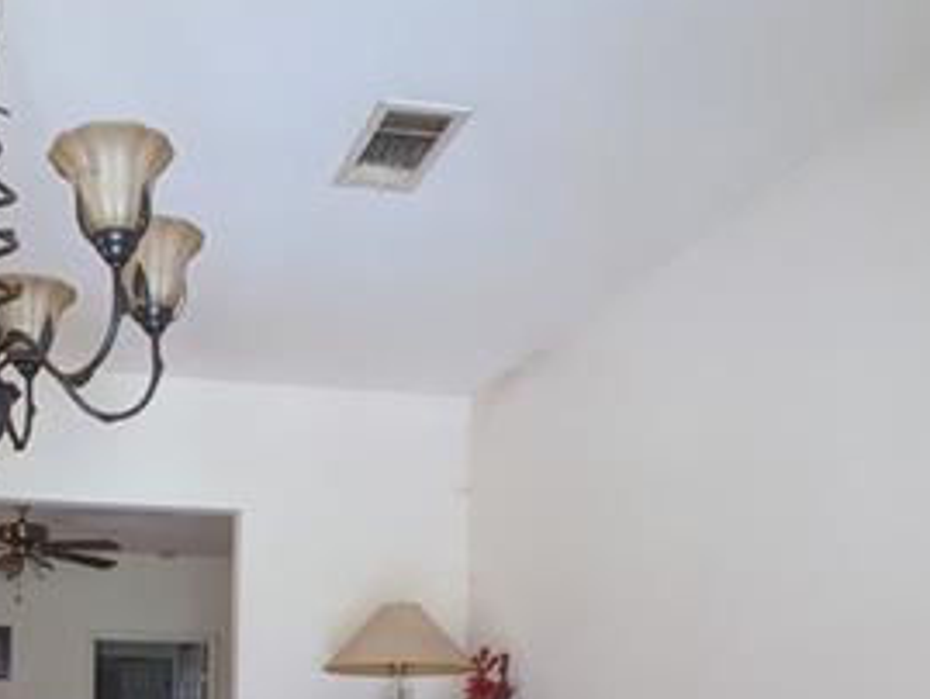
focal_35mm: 38
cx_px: 197
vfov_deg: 33.7
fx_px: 1021
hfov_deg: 46.6
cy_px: 737
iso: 1543
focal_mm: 2.35
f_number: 2.2
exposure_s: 1/23.8
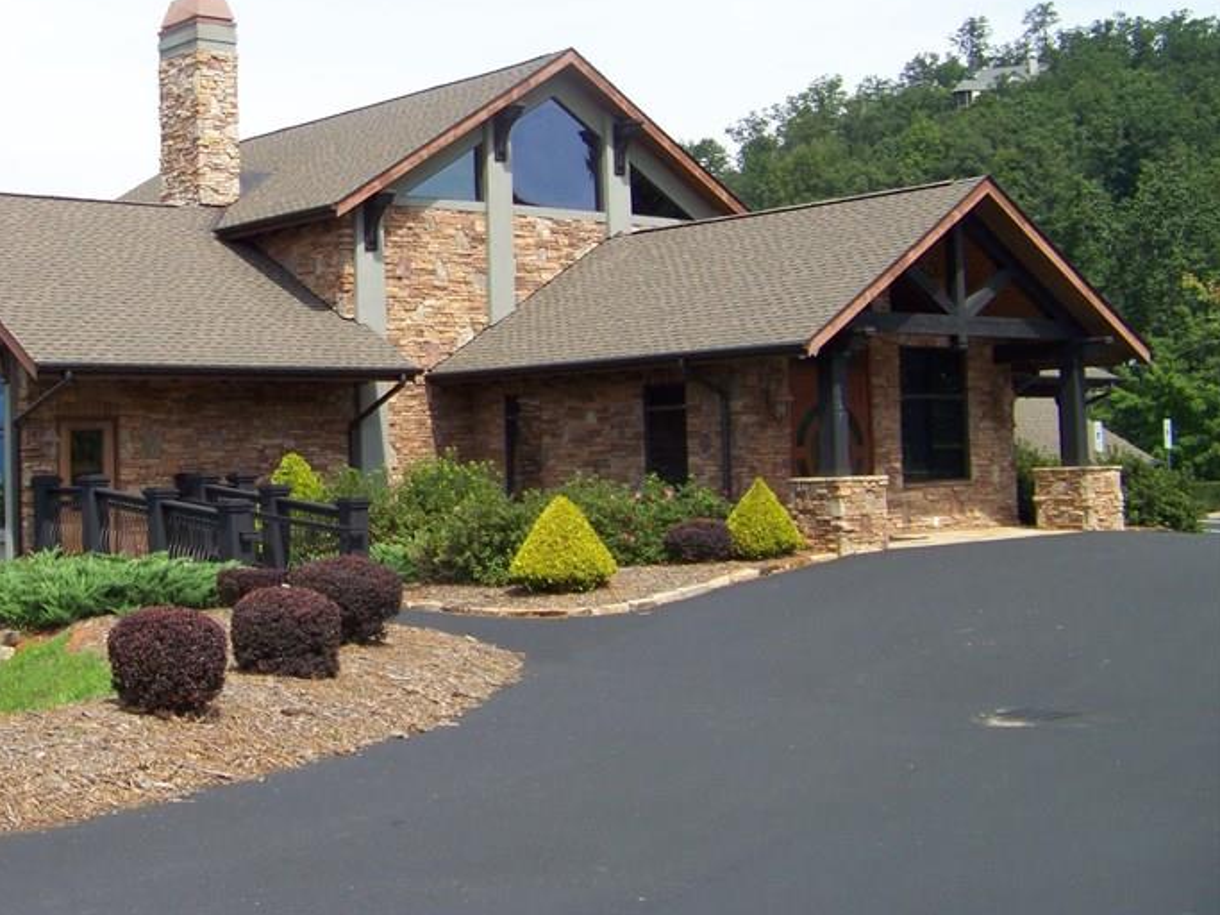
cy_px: 259
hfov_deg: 34.8
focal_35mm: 54
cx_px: 311
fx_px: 1903
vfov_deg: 26.8
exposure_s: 1/800
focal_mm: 5.85
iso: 67
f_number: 2.8
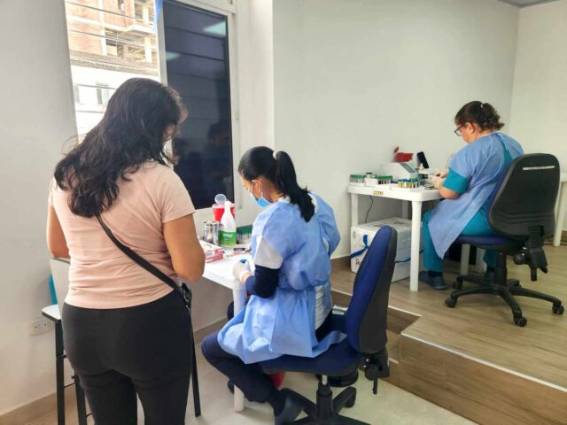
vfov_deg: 58.9
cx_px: 284
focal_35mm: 23
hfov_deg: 73.9
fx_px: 377
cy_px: 212
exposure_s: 1/180
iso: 64
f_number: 1.8
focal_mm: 5.4
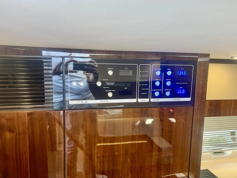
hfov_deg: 67.3
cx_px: 118
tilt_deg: -8.0
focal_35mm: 26
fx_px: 178
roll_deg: +0.4
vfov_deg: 53.1
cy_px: 89
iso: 125
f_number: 1.5
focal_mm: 5.7
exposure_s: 1/68
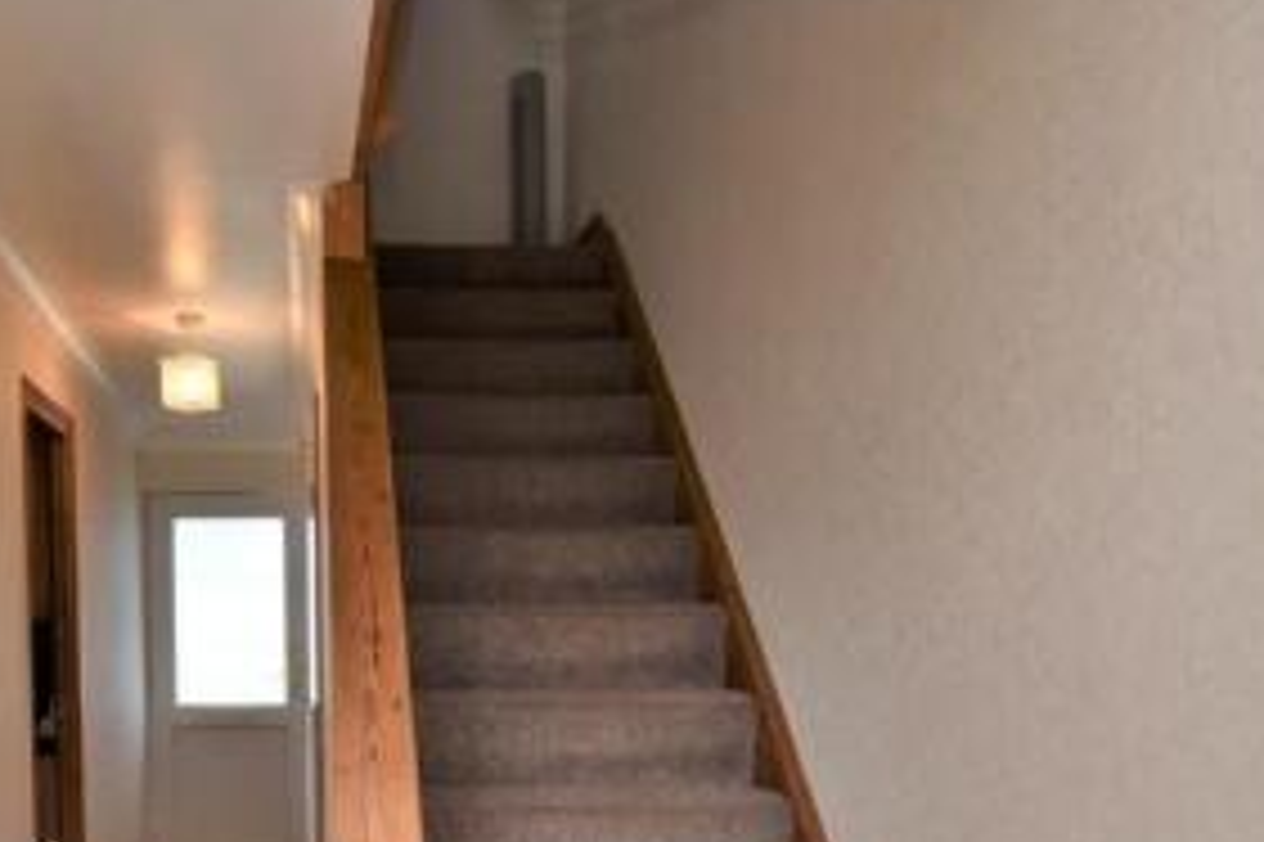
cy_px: 736
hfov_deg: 53.4
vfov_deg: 35.8
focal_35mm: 35
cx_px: 421
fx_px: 1228
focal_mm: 10
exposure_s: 1/125
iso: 500
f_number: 5.6
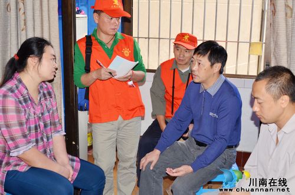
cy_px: 98
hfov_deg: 37.9
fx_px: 429
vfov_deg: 25.6
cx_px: 148
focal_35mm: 52
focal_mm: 35
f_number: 4.8
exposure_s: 1/60
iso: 640
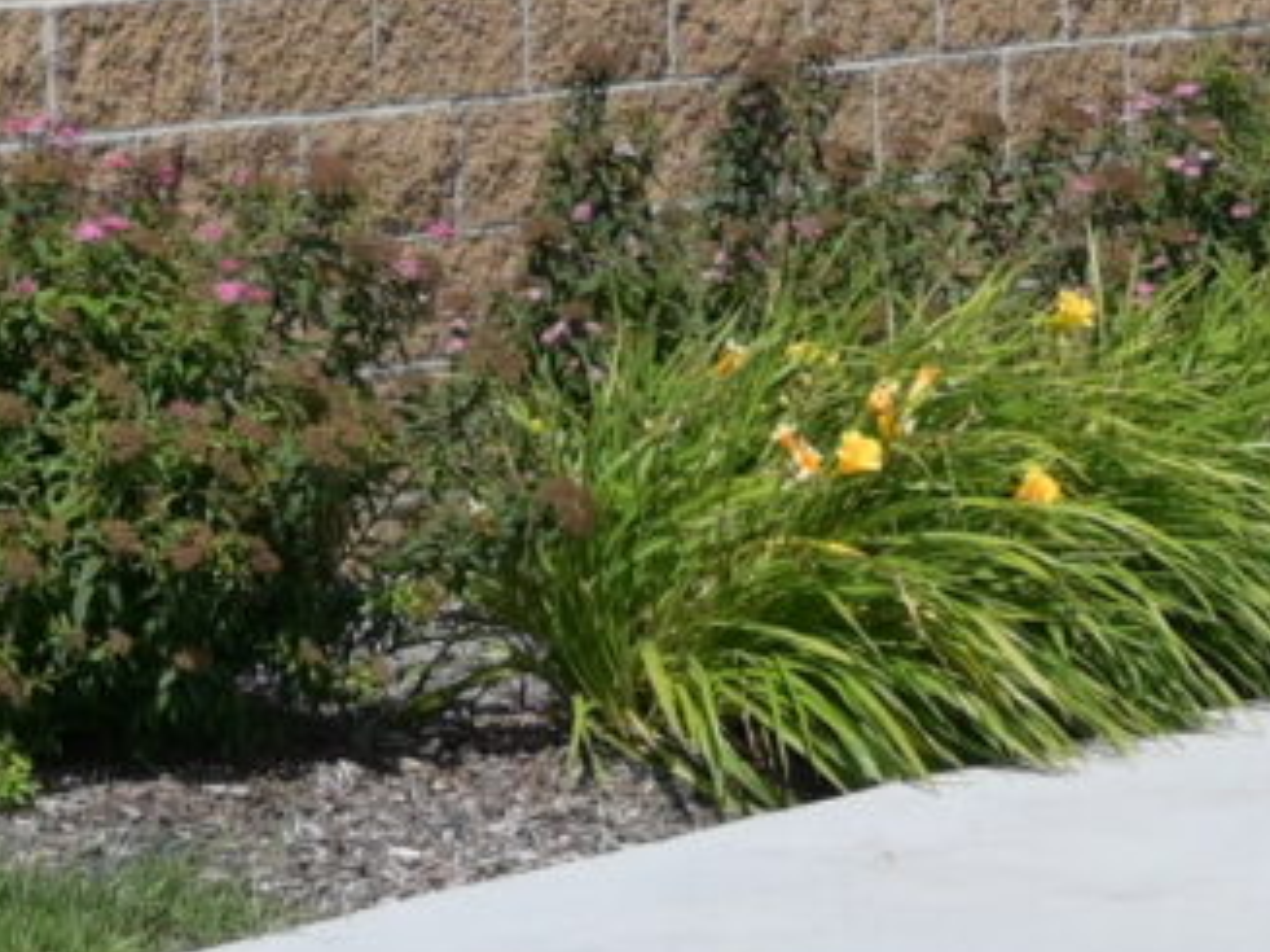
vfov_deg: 6.7
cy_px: -993
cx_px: -151
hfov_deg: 9.1
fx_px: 7877
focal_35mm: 215
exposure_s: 1/2000
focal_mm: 19
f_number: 3.8
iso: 100
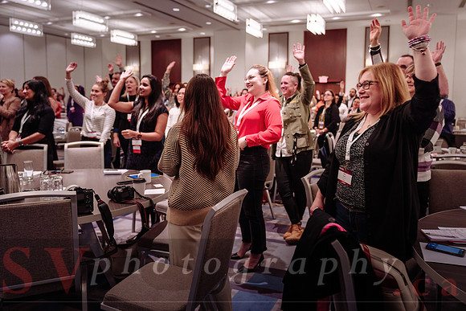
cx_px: 256
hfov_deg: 64.2
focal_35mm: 29
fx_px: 371
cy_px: 140
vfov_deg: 45.4
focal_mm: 26
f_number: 2.8
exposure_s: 1/80
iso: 1600
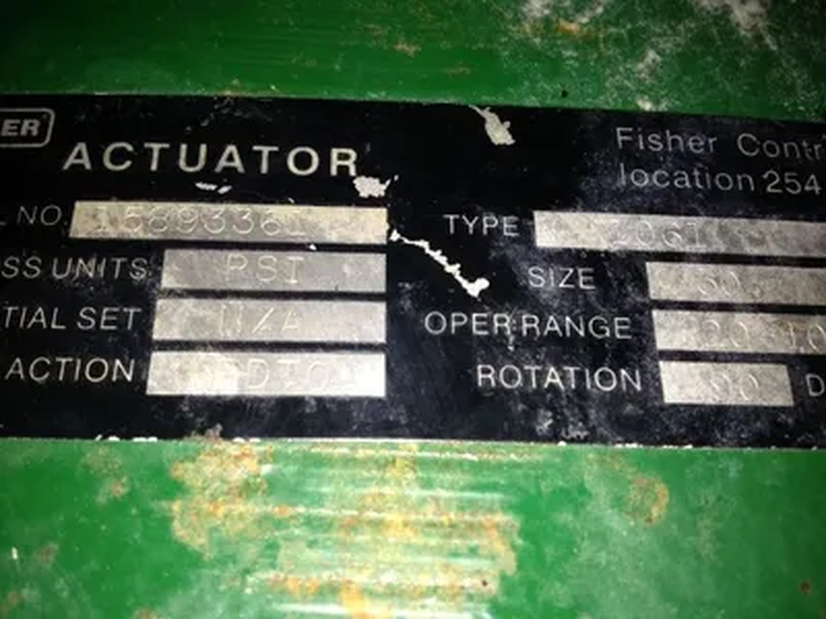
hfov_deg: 52.6
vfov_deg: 40.7
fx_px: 835
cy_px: 310
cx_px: 413
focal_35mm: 35
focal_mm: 4.28
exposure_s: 1/122
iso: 50
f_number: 2.4
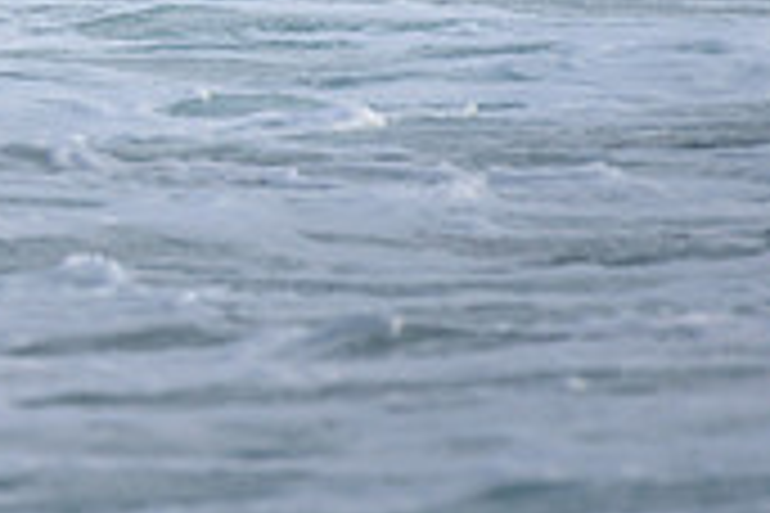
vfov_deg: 0.7
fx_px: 44336
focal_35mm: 2073
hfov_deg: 1.0
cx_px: -817
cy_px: -388
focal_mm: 500
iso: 200
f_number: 5.6
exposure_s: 1/2000
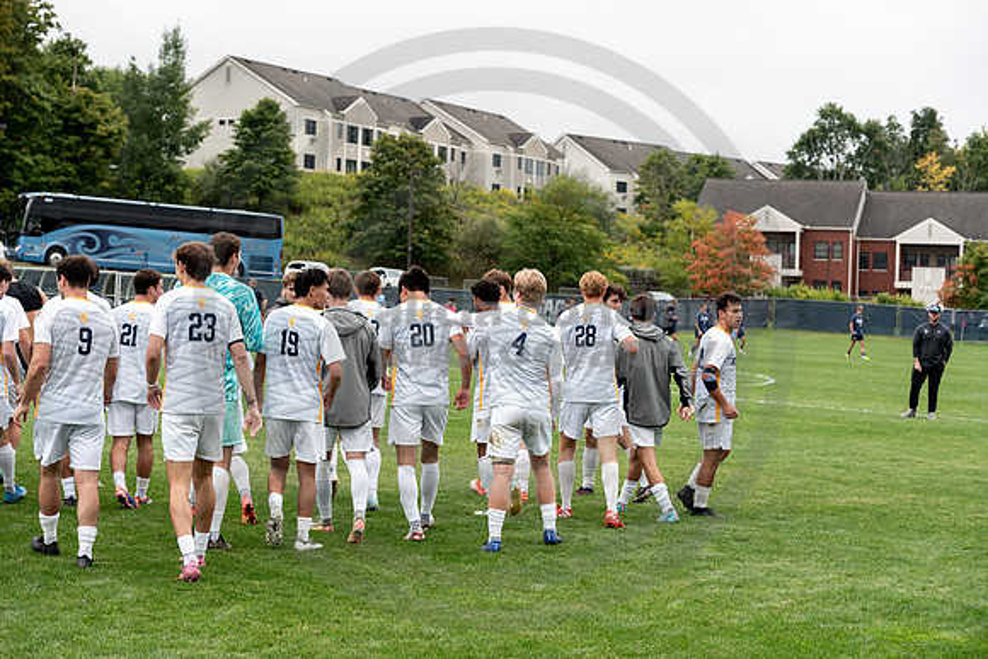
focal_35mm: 71
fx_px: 1940
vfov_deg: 19.3
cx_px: 494
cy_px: 330
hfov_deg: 28.6
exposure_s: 1/400
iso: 320
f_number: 5
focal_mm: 70
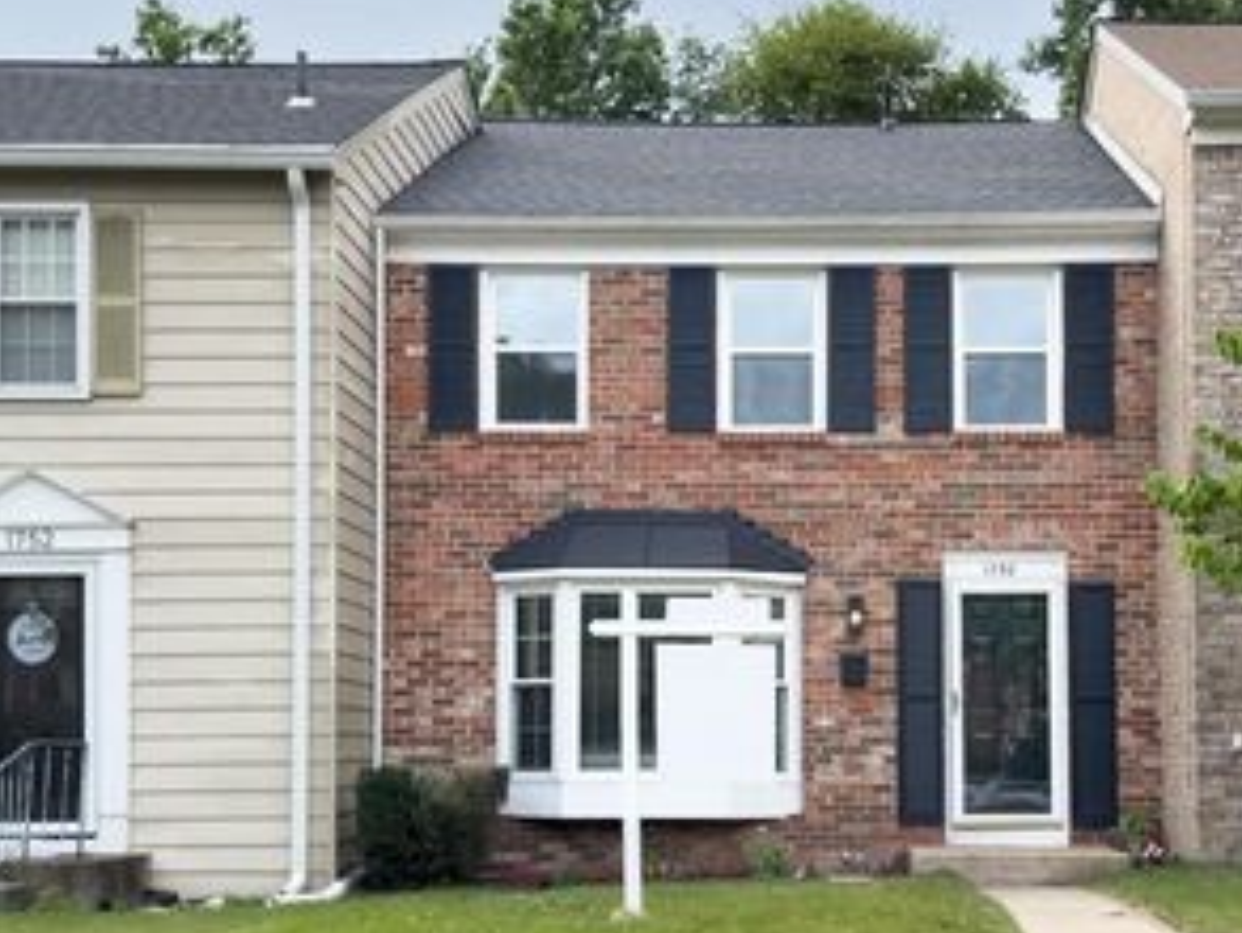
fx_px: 1472
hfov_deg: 45.4
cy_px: 286
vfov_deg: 34.7
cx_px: 780
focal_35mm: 41
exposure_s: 1/2300
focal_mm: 6.76
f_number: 1.8
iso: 80
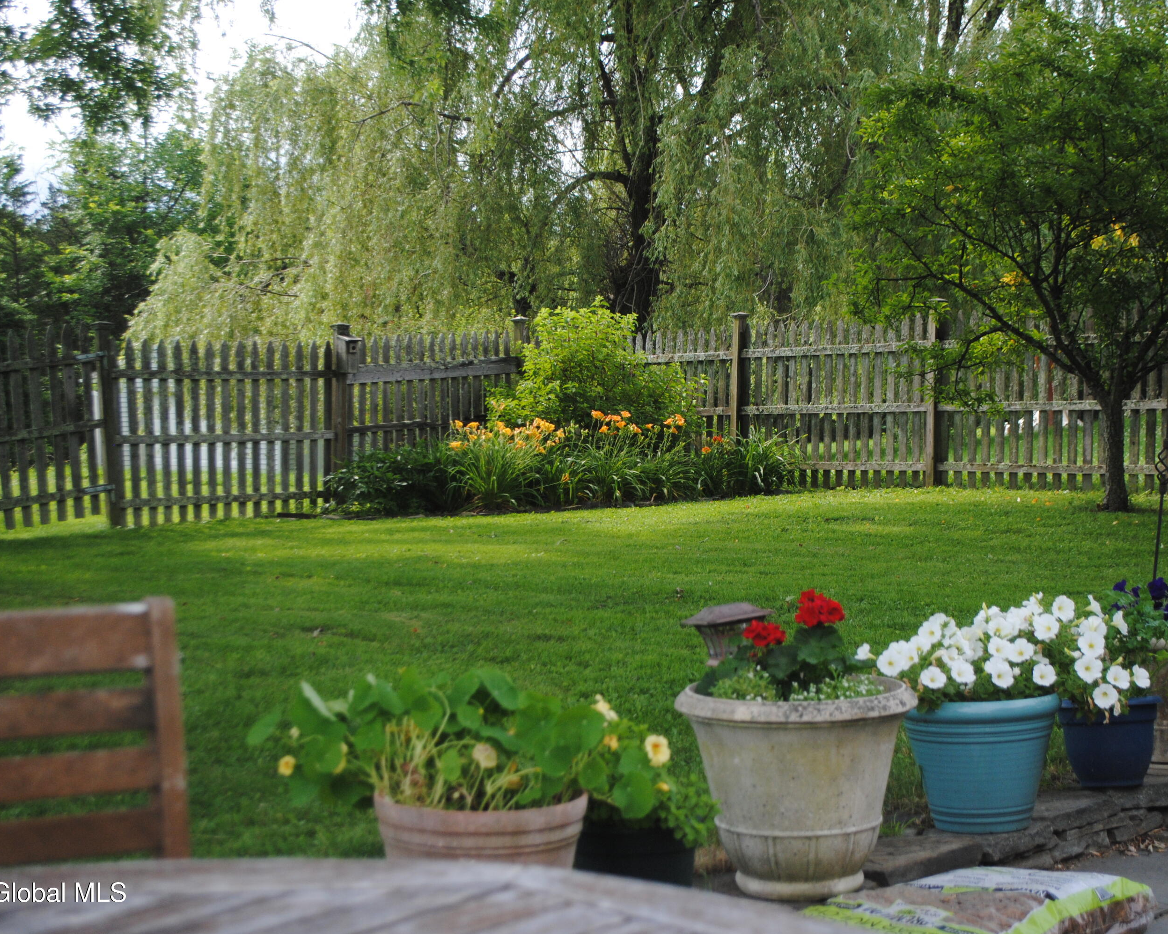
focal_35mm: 61
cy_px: 466
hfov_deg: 30.9
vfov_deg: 25.0
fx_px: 2109
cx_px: 690
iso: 320
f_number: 5
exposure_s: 1/500
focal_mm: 36
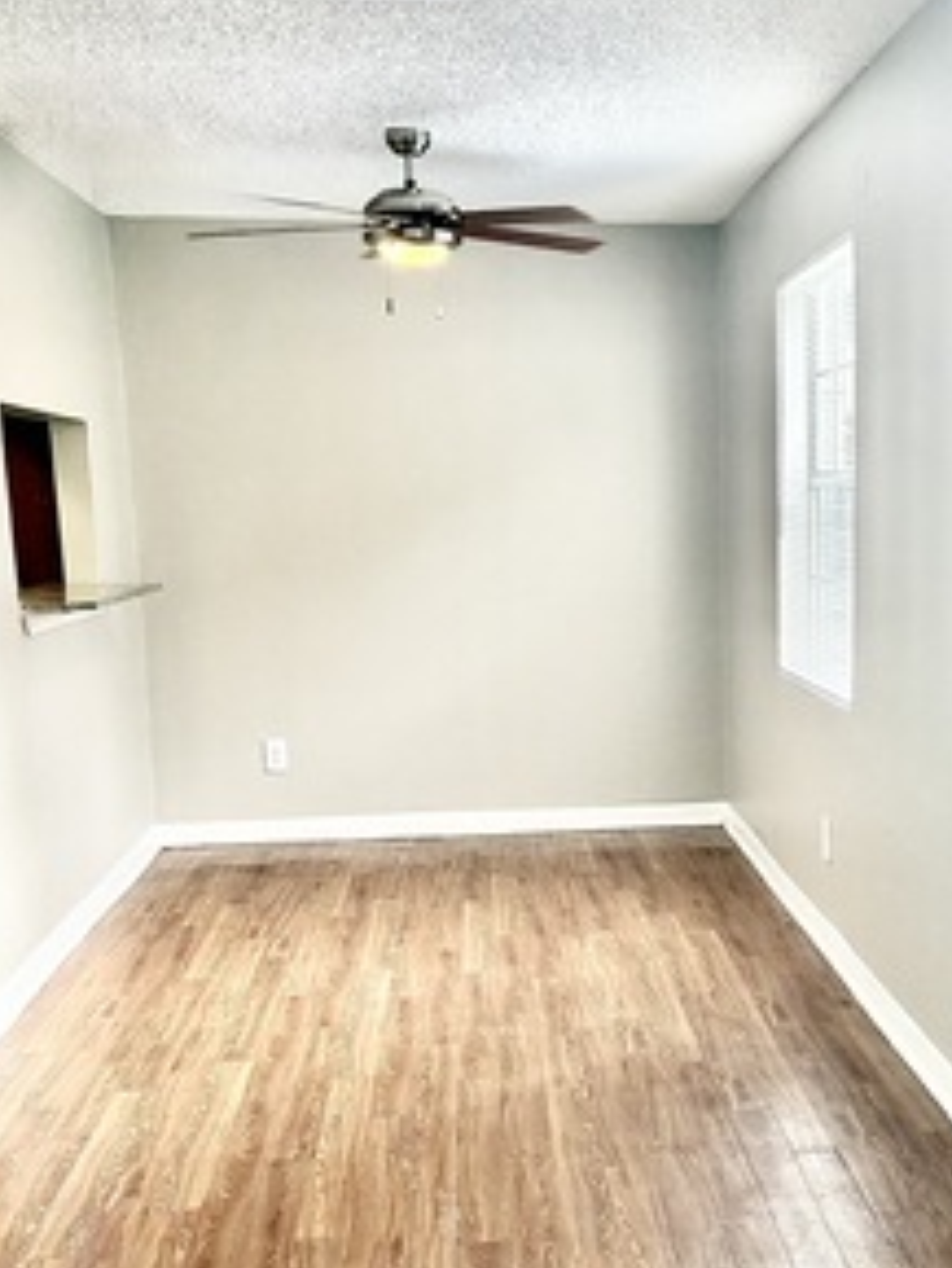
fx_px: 1649
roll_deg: +0.9
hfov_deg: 31.6
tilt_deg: -11.3
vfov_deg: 41.6
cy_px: 829
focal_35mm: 45
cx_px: 722
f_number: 1.6
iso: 125
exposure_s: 1/165
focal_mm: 5.96
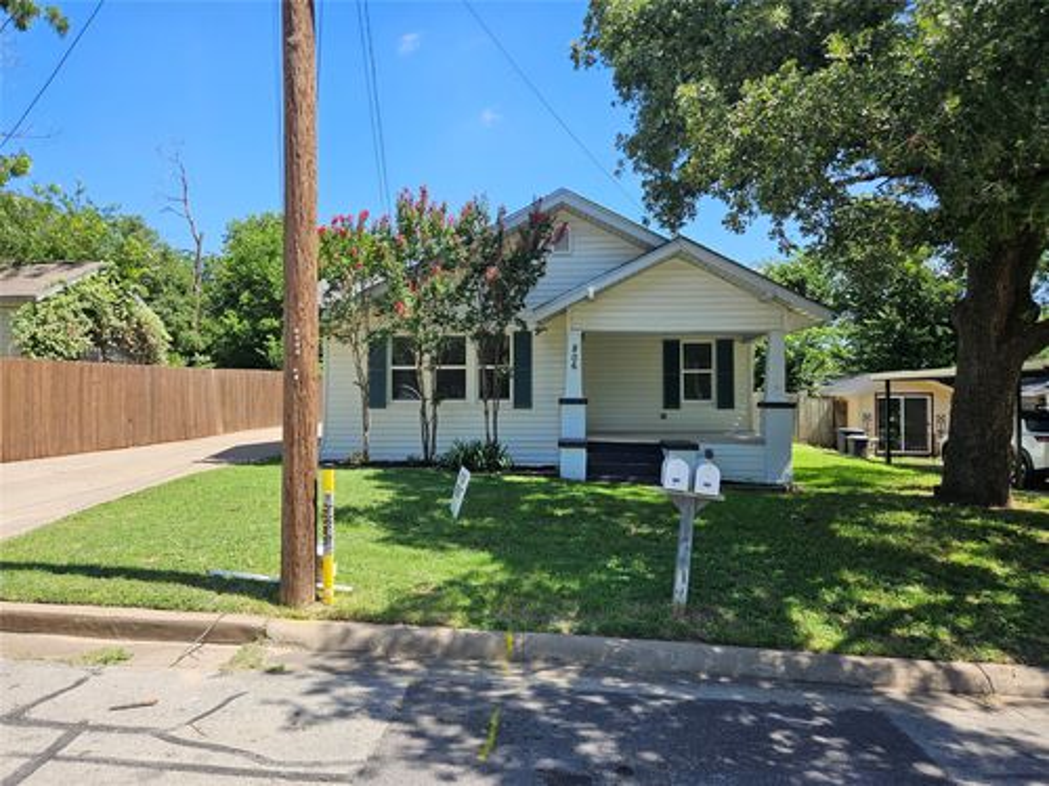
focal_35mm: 23
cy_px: 393
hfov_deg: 73.9
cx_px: 524
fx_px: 697
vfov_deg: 58.9
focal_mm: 5.4
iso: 25
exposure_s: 1/907
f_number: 1.8
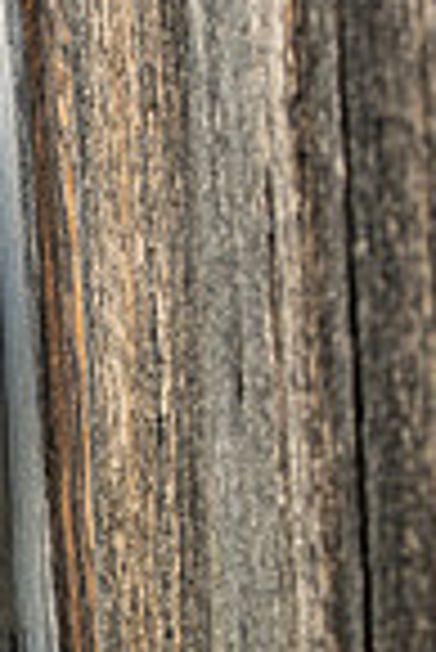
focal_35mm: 233
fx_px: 4222
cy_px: 625
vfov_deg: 8.8
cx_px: -207
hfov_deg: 5.9
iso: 400
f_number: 5.6
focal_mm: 75
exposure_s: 1/200
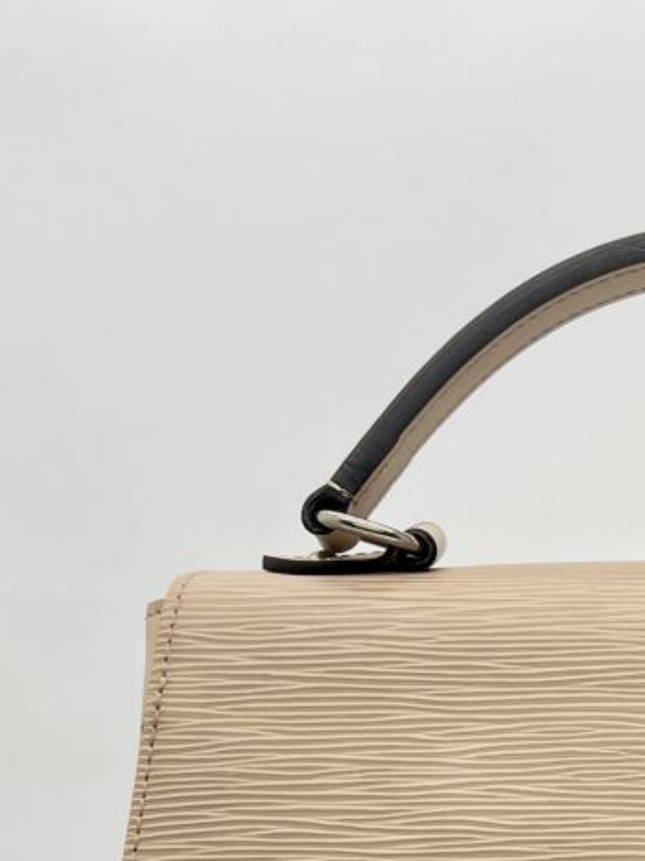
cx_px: 704
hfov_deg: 24.0
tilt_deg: -1.4
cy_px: 903
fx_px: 1417
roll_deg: -1.3
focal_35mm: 57
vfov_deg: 30.8
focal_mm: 5.7
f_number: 1.5
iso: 40
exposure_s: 1/196
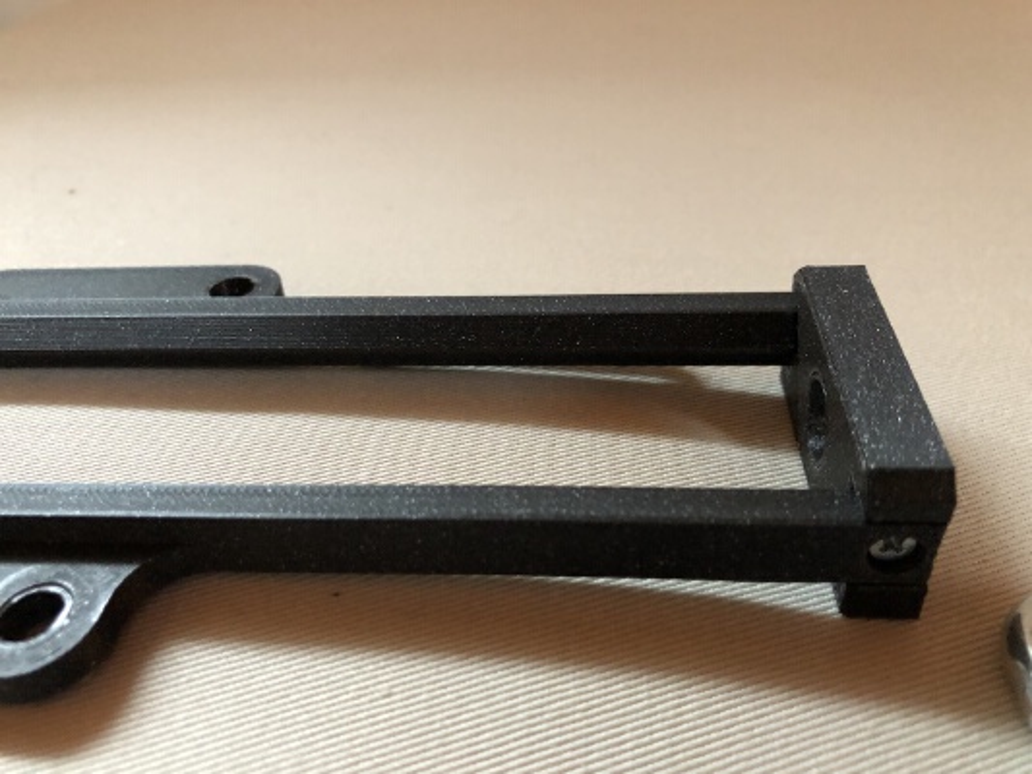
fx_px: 835
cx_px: 516
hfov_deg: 63.4
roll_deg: +1.2
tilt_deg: -36.3
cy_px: 387
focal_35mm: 28
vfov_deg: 49.8
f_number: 1.8
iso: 80
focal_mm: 4
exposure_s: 1/7
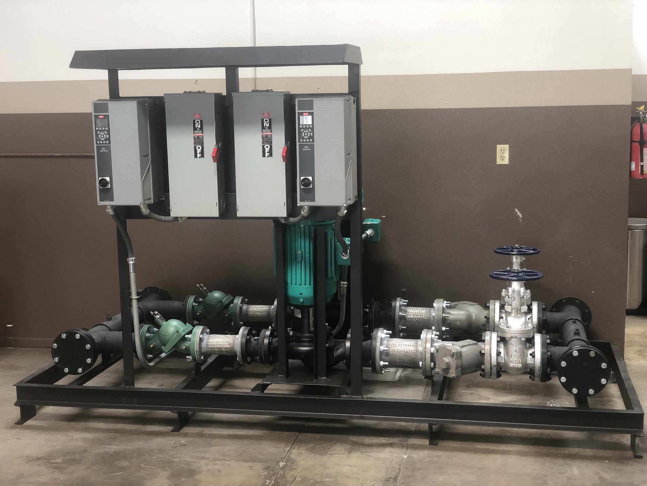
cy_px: 243
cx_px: 324
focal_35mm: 52
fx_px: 972
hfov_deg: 36.8
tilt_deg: -8.8
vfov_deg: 28.0
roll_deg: +0.4
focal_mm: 6
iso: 64
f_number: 2.4
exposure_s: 1/60
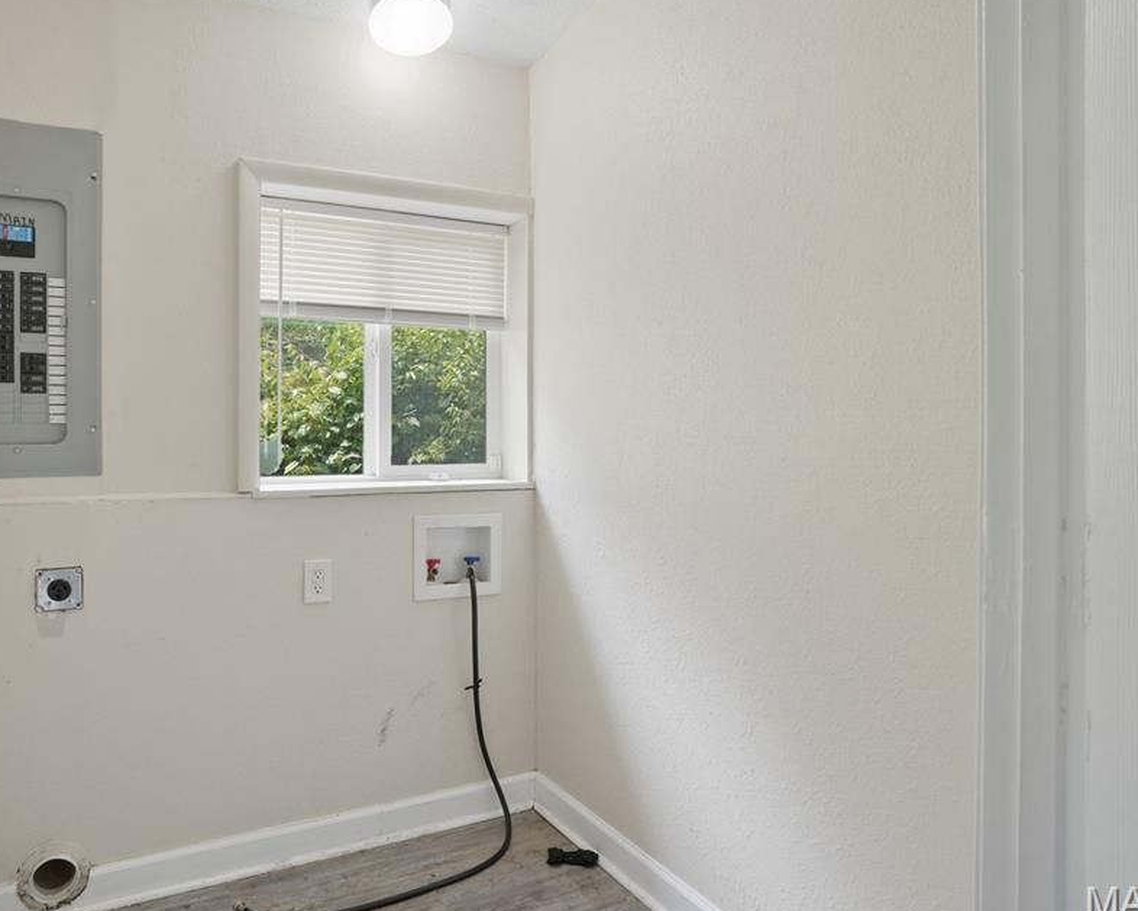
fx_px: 741
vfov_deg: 63.1
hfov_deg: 74.6
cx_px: 489
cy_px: 439
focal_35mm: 22
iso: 320
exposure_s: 1/20
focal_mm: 18
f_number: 8
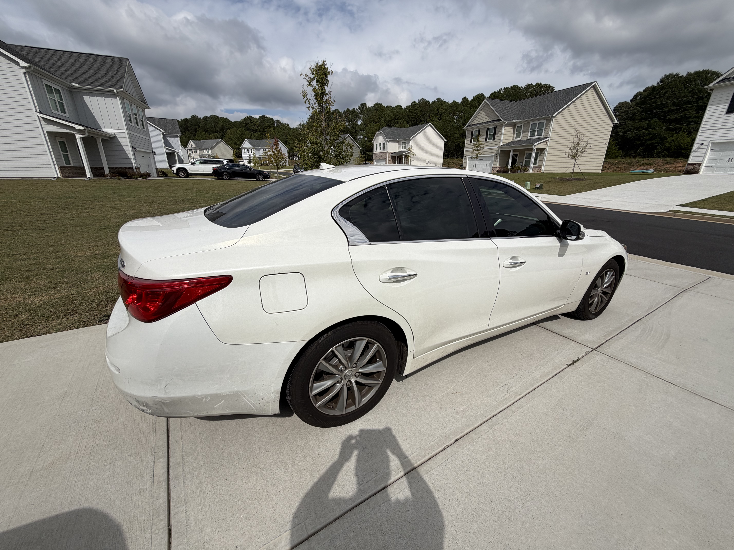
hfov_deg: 102.1
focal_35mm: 14
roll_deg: -0.6
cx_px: 367
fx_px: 297
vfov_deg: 85.7
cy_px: 275
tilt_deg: -19.6
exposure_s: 1/2717
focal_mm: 2.22
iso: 20
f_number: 2.2
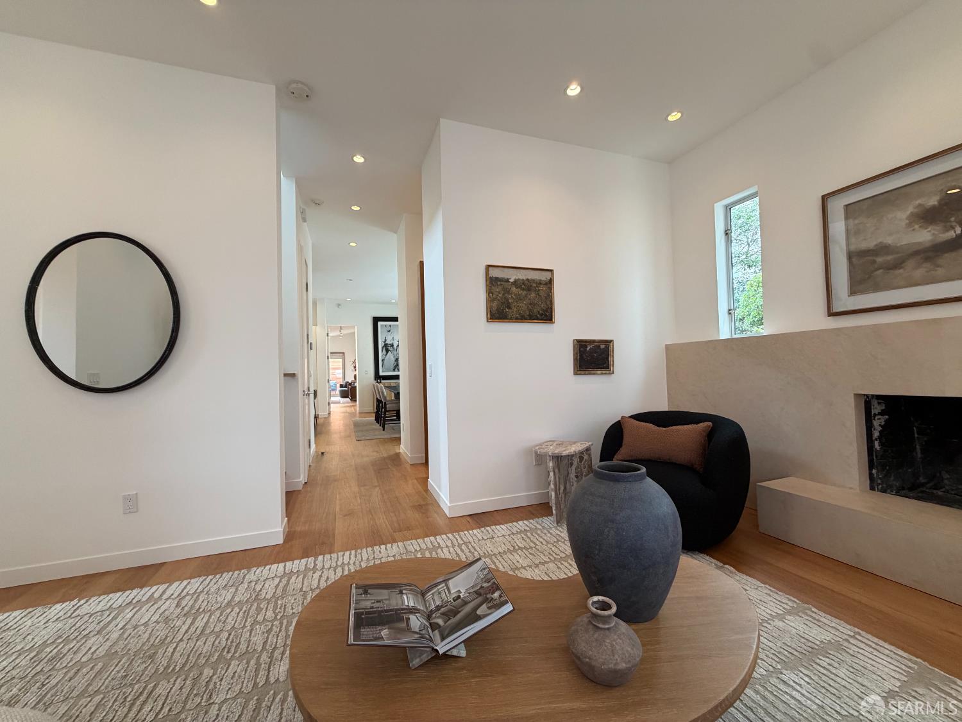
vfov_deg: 85.7
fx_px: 389
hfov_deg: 102.1
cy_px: 361
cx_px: 481
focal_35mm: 14
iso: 200
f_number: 2.2
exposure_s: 1/120
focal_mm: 2.22
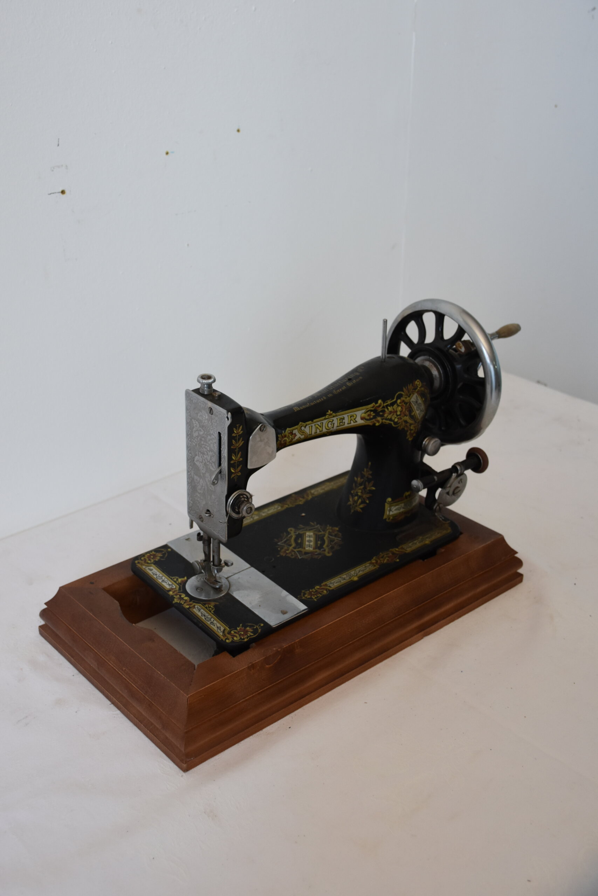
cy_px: 448
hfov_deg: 34.2
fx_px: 972
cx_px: 299
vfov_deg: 49.6
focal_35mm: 39
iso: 800
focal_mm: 26
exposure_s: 1/80
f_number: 4.5
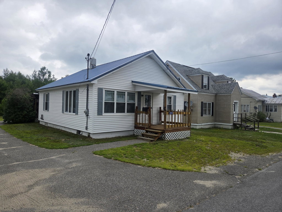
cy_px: 106
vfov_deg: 58.9
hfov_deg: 73.9
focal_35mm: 23
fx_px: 187
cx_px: 141
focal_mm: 5.4
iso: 80
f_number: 1.8
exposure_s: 1/2204
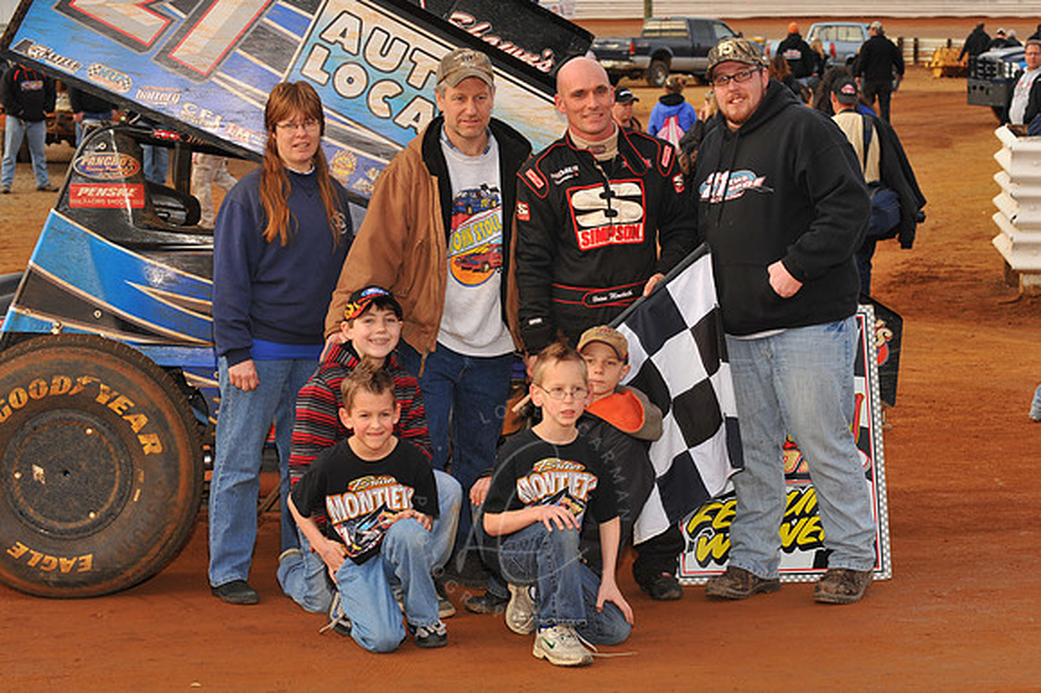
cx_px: 520
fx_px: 2312
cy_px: 346
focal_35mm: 80
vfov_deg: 17.0
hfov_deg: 25.4
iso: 400
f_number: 8
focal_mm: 80
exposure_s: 1/320
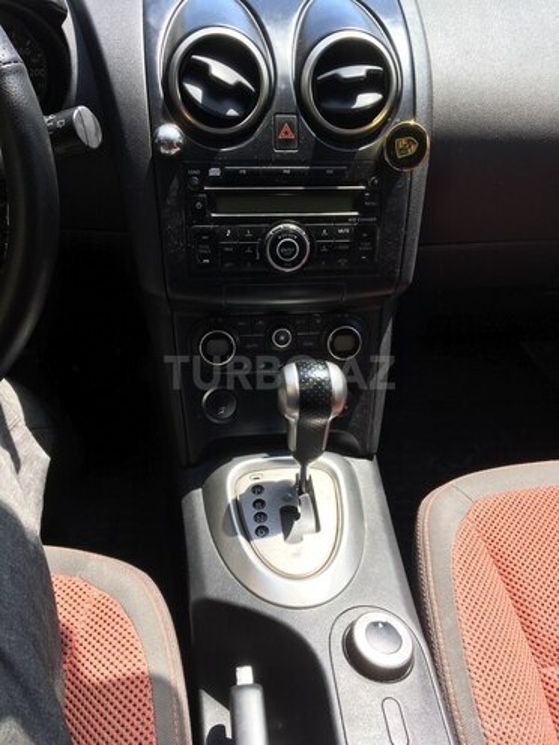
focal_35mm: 29
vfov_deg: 61.7
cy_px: 372
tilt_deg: -39.3
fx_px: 624
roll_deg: -1.7
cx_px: 280
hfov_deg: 48.2
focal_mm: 4.15
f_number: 2.2
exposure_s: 1/298
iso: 25
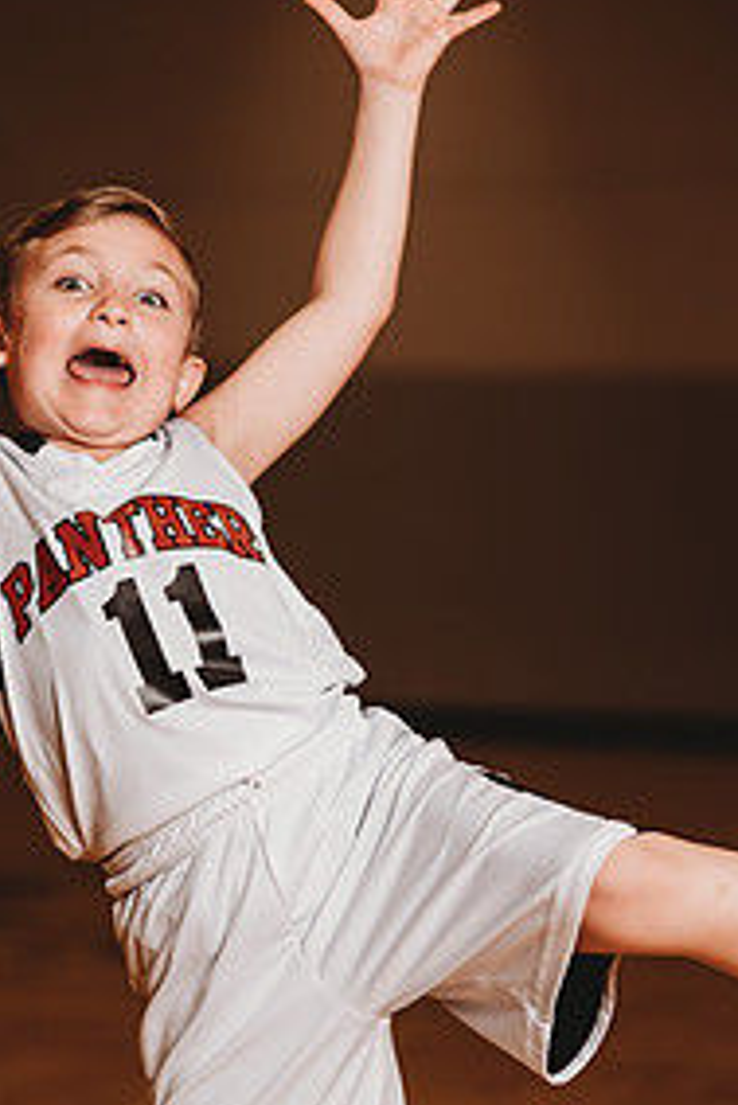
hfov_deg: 10.2
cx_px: 176
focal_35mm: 135
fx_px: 4146
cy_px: 765
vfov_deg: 15.1
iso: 100
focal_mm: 85
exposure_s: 1/160
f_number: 2.5
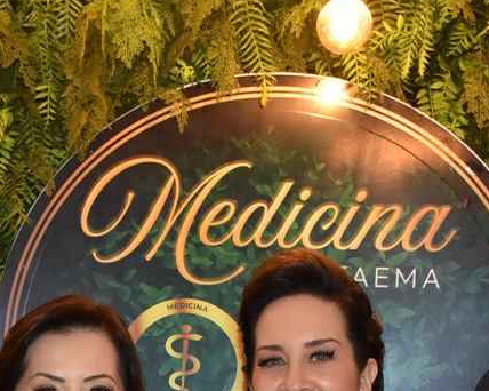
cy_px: 605
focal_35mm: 116
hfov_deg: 16.3
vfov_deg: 12.6
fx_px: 1678
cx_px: 10
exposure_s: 1/60
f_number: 5.6
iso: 1600
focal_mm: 22
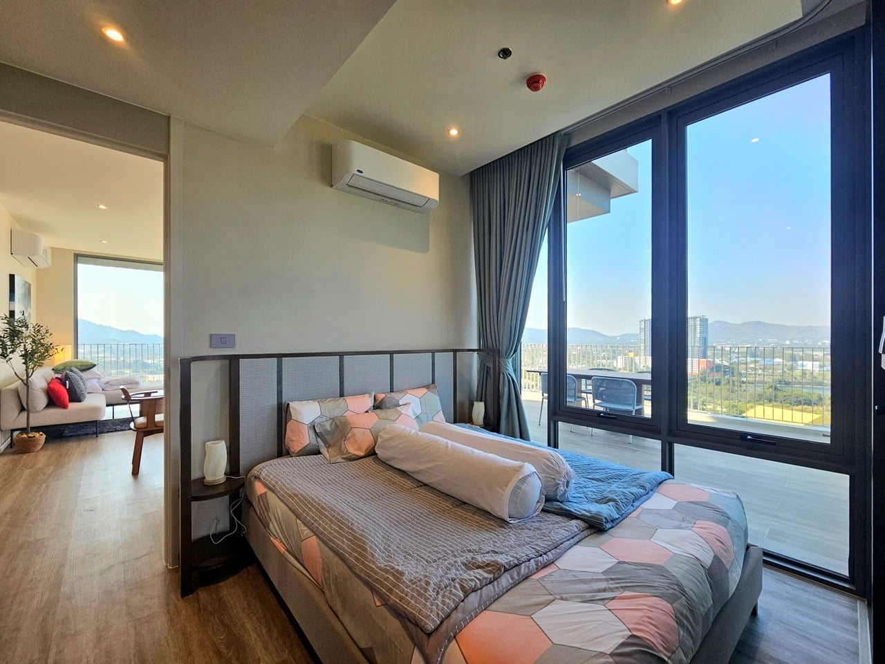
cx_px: 442
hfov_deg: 106.2
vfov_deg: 89.9
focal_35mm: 13
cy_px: 332
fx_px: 332
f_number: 2.2
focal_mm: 2.2
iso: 50
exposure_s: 1/192
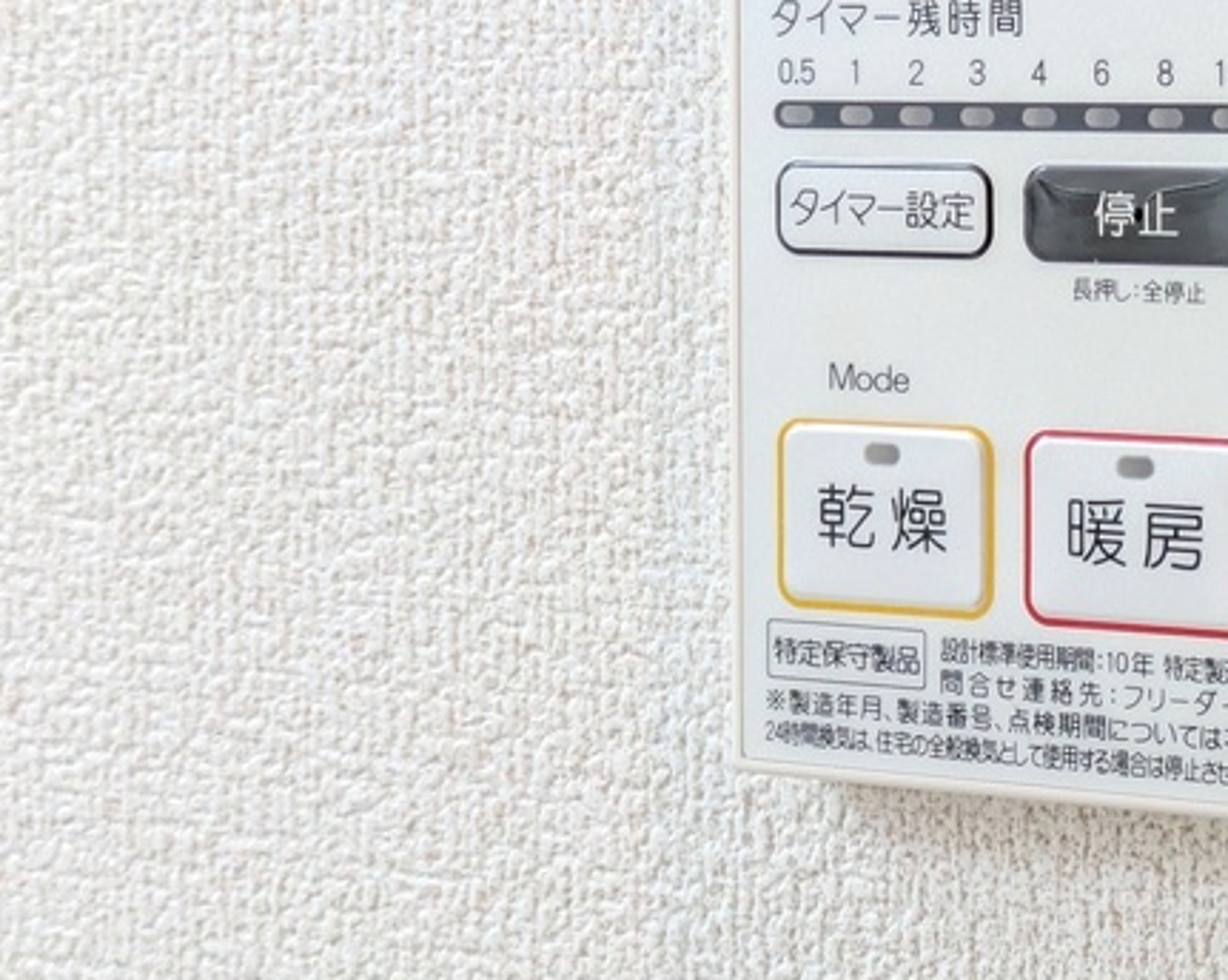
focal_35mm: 111
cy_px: 191
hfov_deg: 16.8
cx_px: 1305
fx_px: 4031
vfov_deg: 13.8
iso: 127
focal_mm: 5.43
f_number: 1.89
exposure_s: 1/90
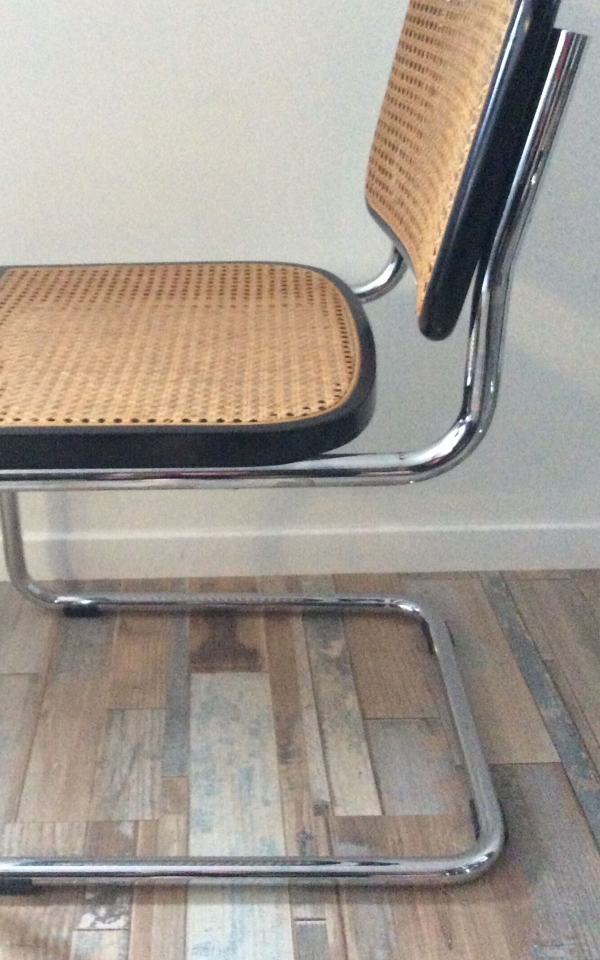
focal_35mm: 41
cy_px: 434
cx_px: 220
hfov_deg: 31.1
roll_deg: +1.5
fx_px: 1073
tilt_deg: -24.1
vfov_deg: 48.2
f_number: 2.4
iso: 500
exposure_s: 1/17
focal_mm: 3.3
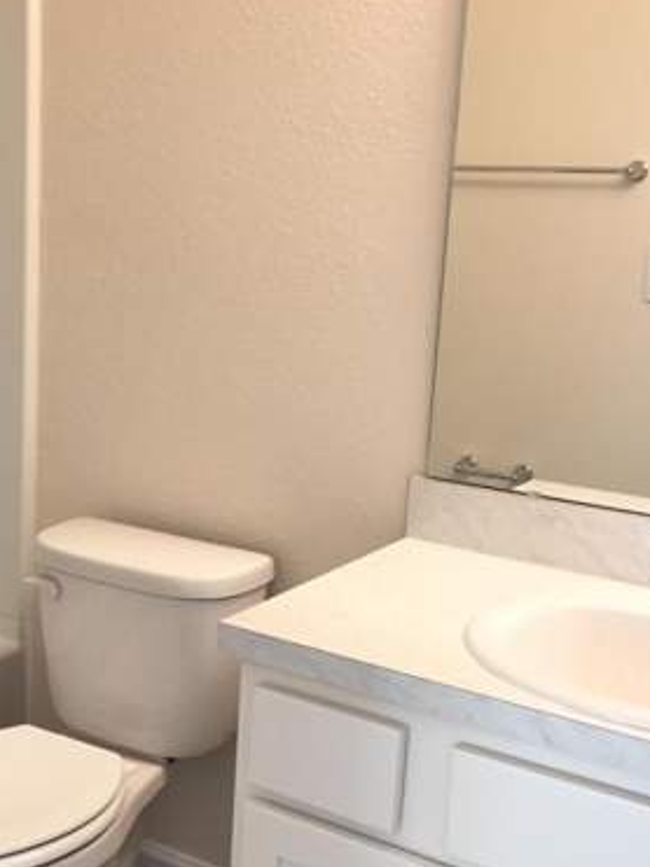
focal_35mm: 50
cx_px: 143
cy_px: 460
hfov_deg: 28.5
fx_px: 1253
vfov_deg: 38.2
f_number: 2.2
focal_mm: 4.15
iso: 50
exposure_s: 1/30
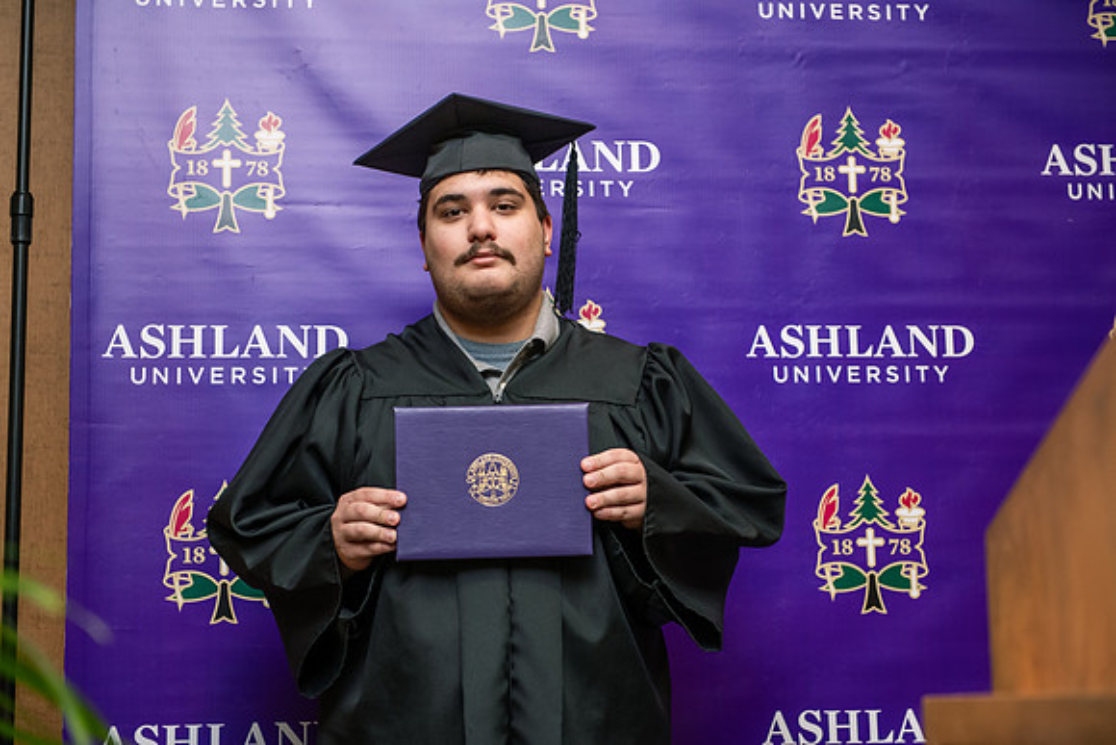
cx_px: 558
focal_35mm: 70
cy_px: 372
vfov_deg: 19.5
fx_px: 2170
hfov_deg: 28.8
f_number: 3.5
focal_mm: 70
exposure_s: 1/160
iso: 1600
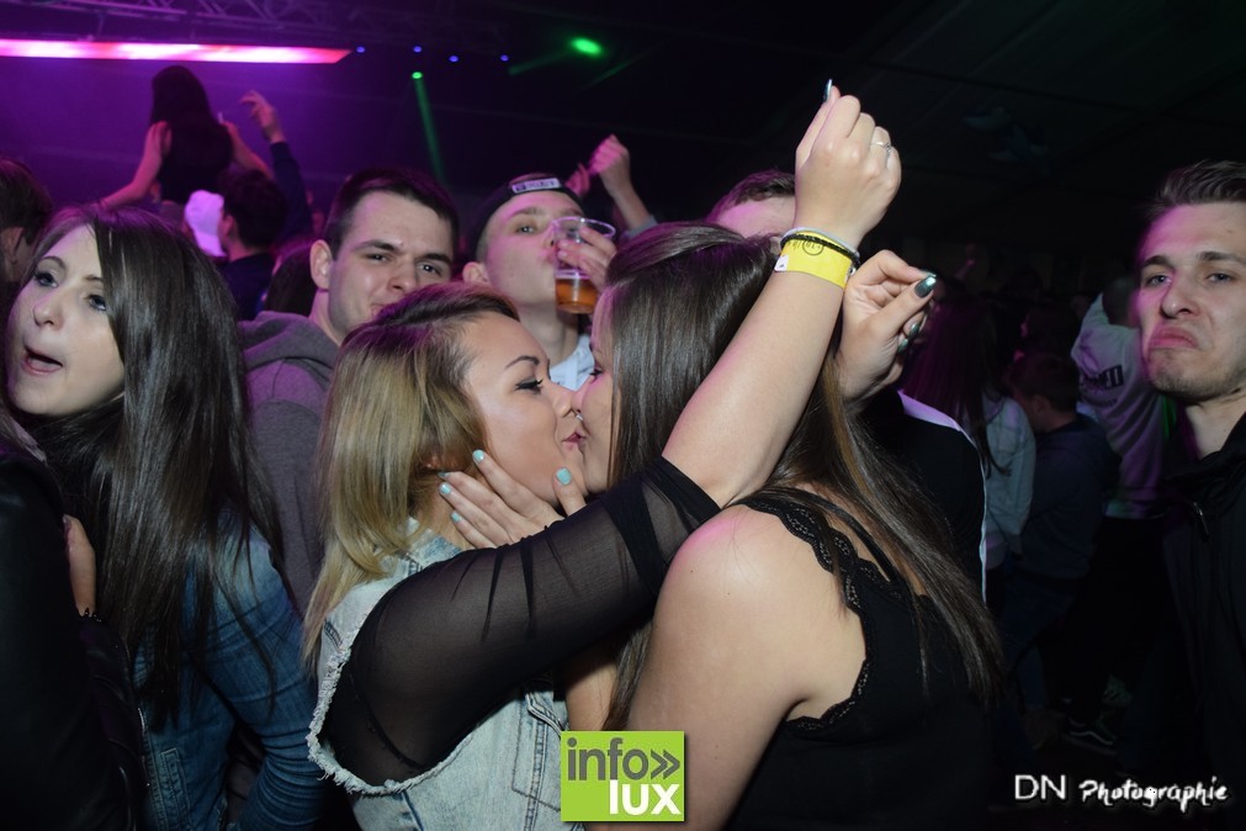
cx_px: 623
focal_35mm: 32
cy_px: 416
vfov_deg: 41.7
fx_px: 1090
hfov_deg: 59.5
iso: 1600
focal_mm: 21
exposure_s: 1/50
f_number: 3.5
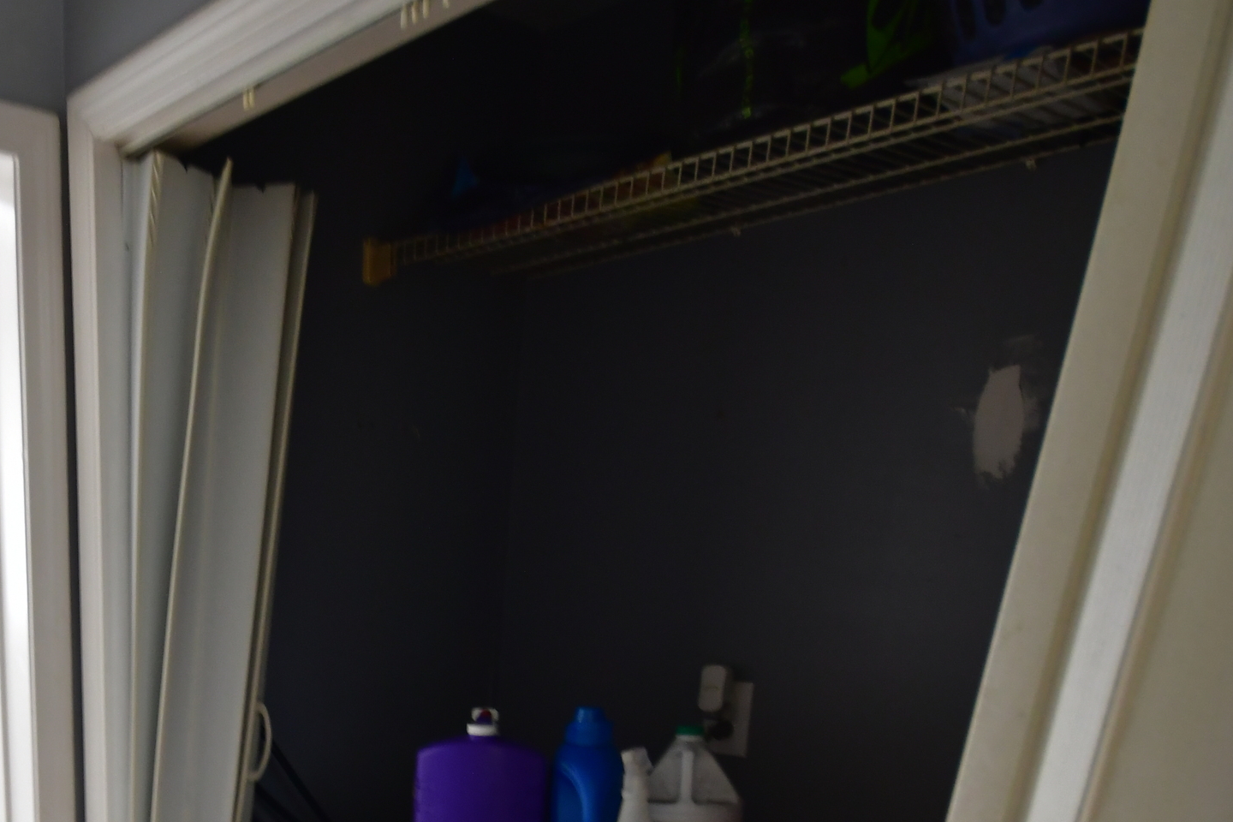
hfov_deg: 54.3
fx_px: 1096
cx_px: 230
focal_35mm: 32
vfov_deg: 36.5
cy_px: 843
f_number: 4
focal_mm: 10
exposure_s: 1/15
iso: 800
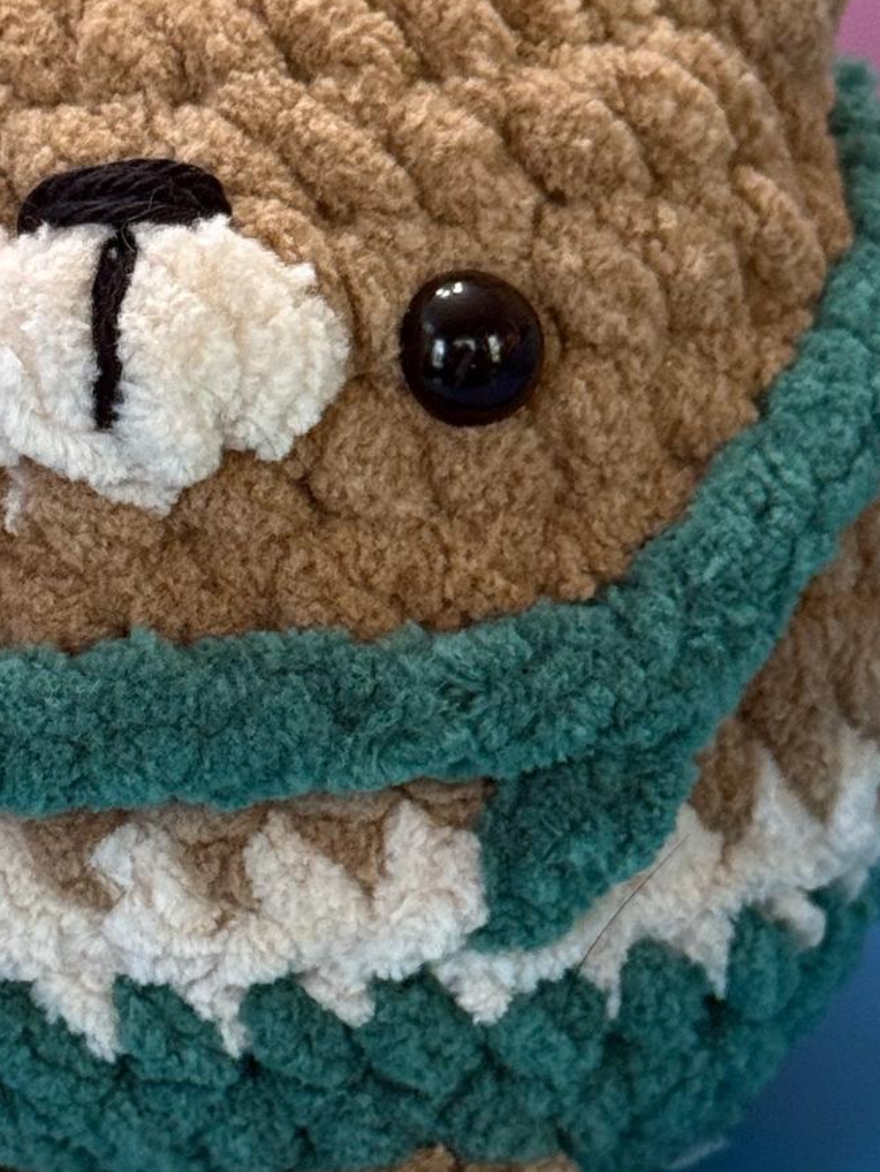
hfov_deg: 10.5
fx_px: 4776
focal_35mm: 141
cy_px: 488
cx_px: 122
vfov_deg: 14.0
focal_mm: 6.76
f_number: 1.78
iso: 250
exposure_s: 1/40
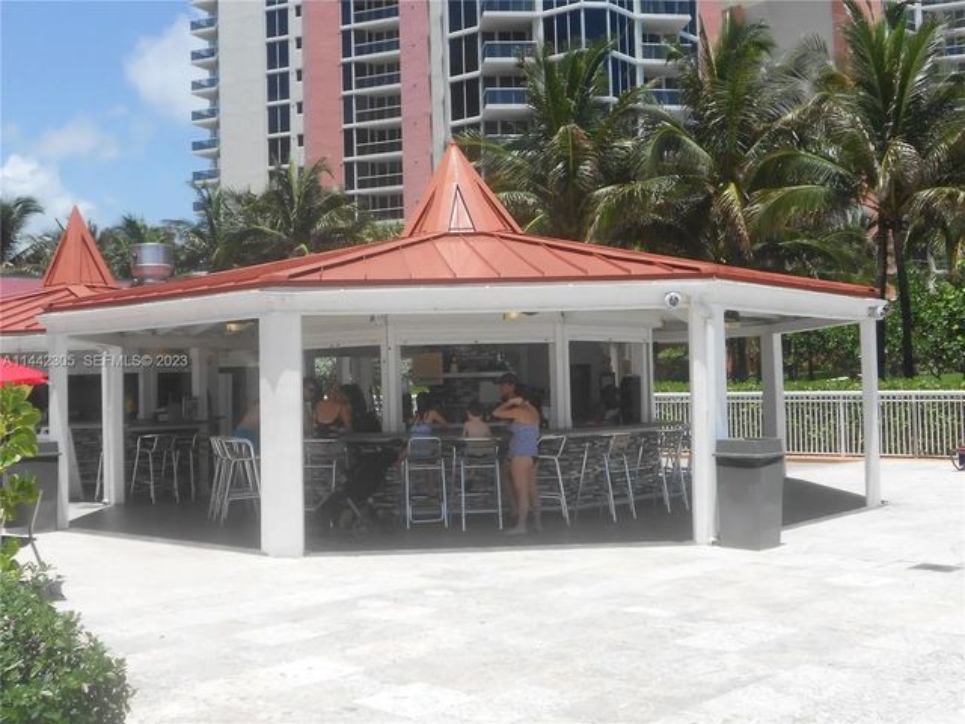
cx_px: 482
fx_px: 1199
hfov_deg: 43.9
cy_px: 362
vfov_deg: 33.6
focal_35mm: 43
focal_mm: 7.7
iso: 80
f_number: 4.2
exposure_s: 1/800
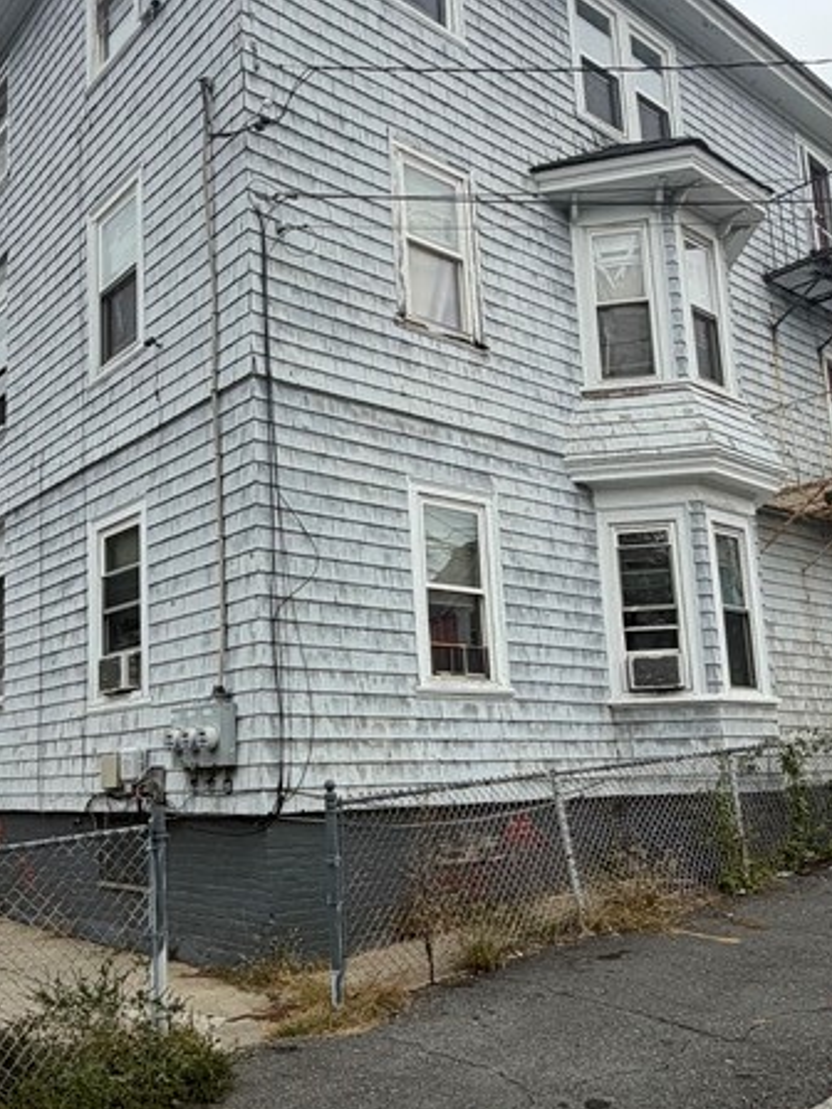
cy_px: 629
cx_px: 272
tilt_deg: +8.6
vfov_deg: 56.6
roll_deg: +1.3
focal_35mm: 32
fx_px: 1025
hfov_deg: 43.5
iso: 25
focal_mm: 2.22
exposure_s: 1/770
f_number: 2.2
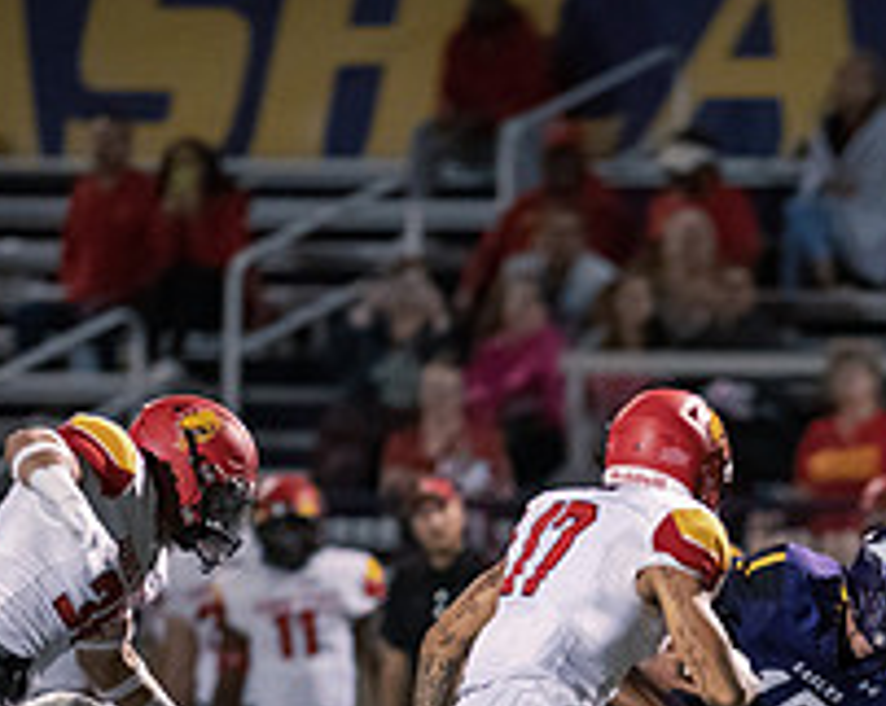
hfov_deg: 2.4
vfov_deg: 1.9
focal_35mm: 810
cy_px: 835
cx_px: 785
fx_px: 21209
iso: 6400
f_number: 2.8
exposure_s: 1/800
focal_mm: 300
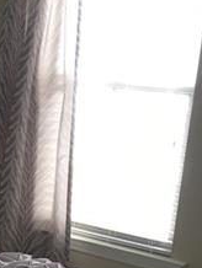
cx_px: -132
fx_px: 792
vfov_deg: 18.9
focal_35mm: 102
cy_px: 241
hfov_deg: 13.4
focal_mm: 4.15
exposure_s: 1/30
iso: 50
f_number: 2.2
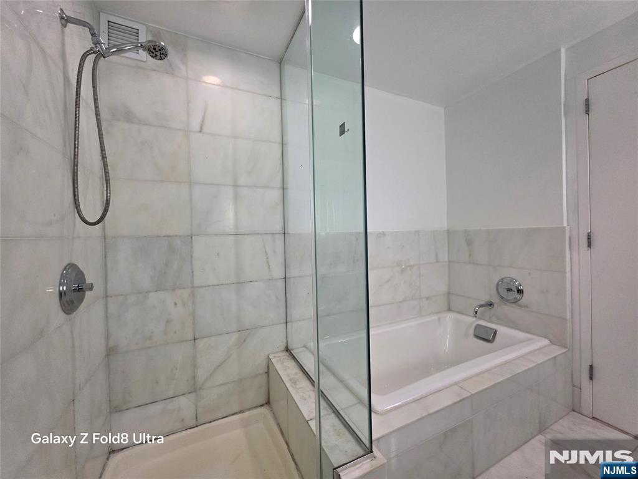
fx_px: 240
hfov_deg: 106.2
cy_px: 240
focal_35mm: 13
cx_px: 319
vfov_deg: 89.9
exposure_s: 1/120
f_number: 1.9
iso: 250
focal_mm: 2.2
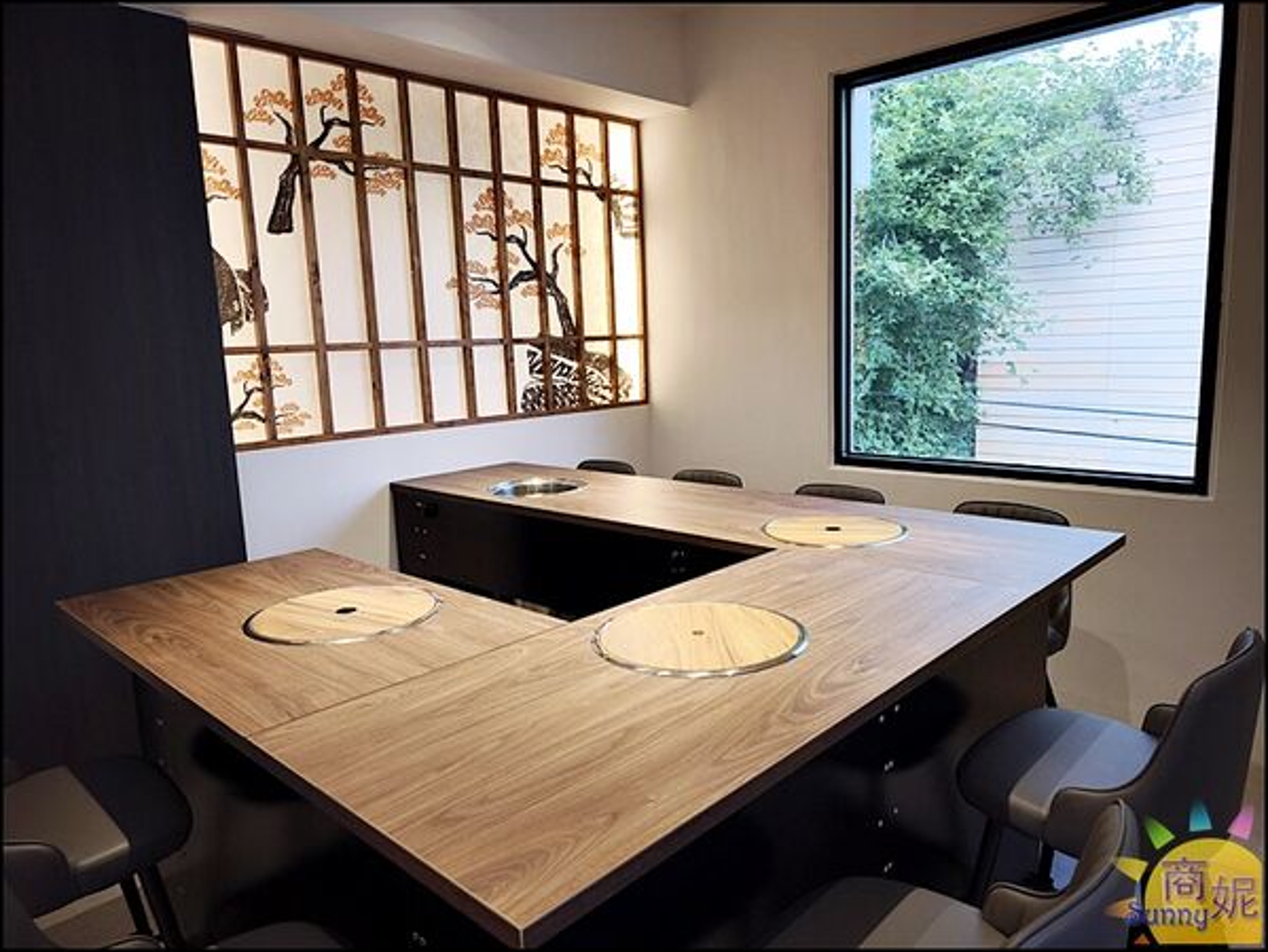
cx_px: 634
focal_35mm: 23
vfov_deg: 58.9
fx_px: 843
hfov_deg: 73.9
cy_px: 476
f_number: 1.6
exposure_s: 1/120
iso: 250
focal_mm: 6.57
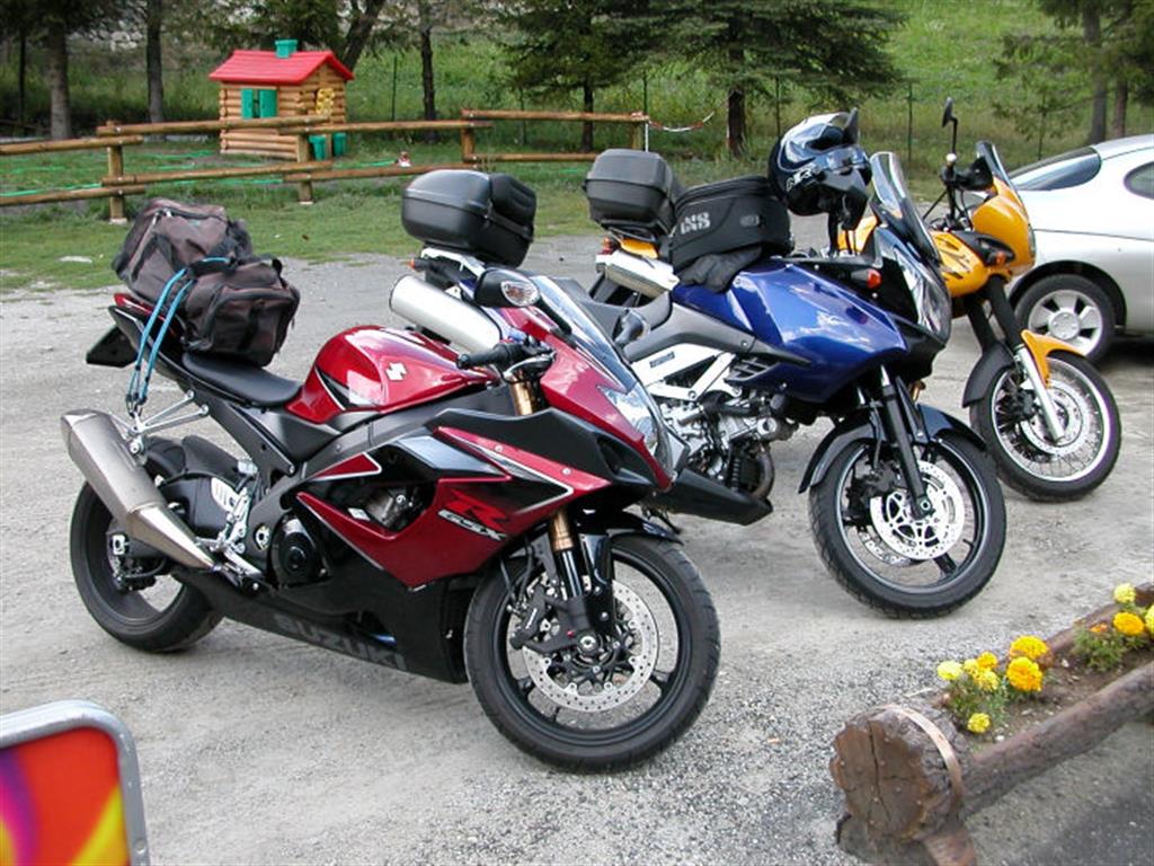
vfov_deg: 38.7
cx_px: 577
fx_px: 1233
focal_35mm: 37
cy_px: 433
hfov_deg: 50.1
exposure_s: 1/171
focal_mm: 5.6
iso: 100
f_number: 2.7
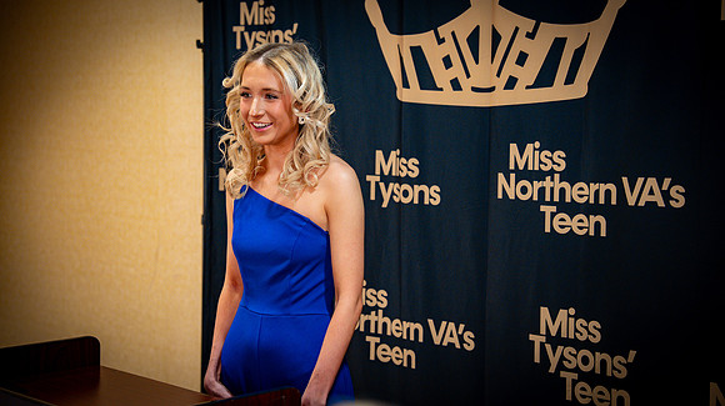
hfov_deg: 32.4
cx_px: 362
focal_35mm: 65
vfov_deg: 18.5
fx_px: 1248
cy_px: 203
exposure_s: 1/125
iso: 800
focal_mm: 62
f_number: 2.8
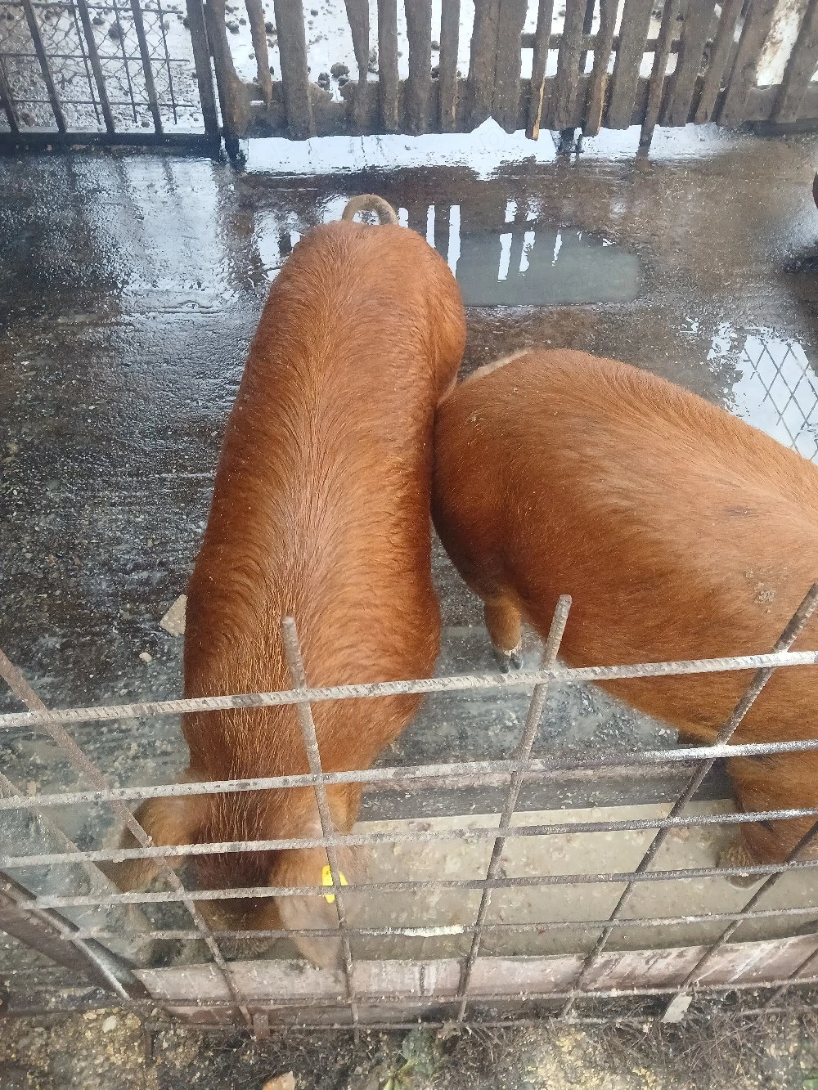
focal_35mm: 26
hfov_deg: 53.1
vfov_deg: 67.3
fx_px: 819
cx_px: 409
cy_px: 545
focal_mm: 3.98
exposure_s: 1/50
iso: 250
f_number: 1.8
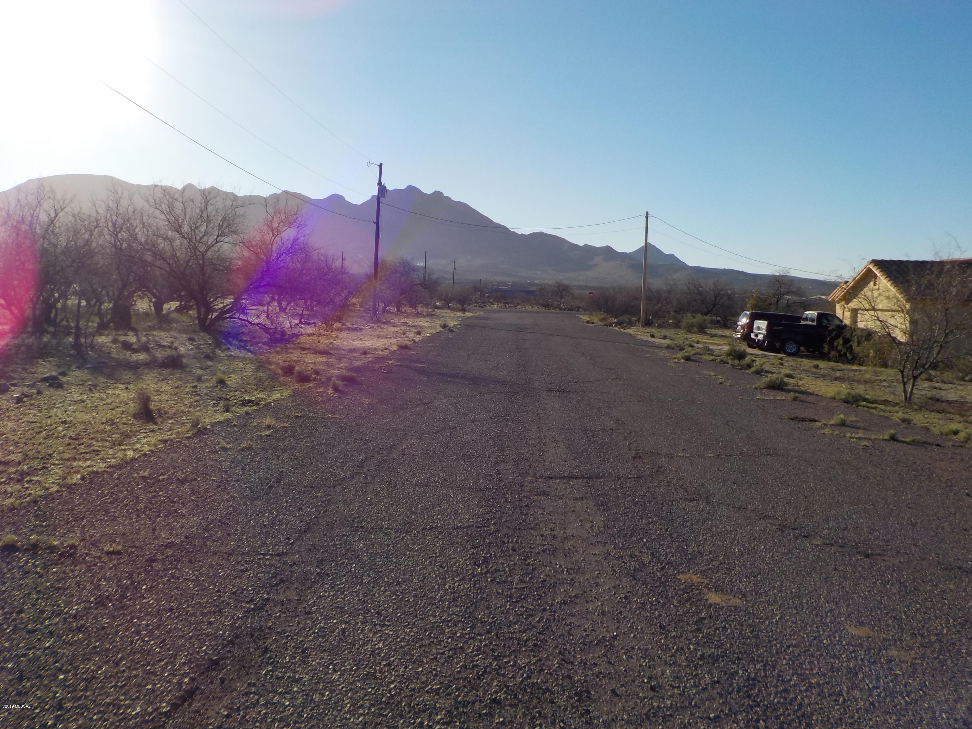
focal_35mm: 30
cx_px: 486
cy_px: 364
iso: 125
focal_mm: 4.1
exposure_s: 1/1250
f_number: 3.3
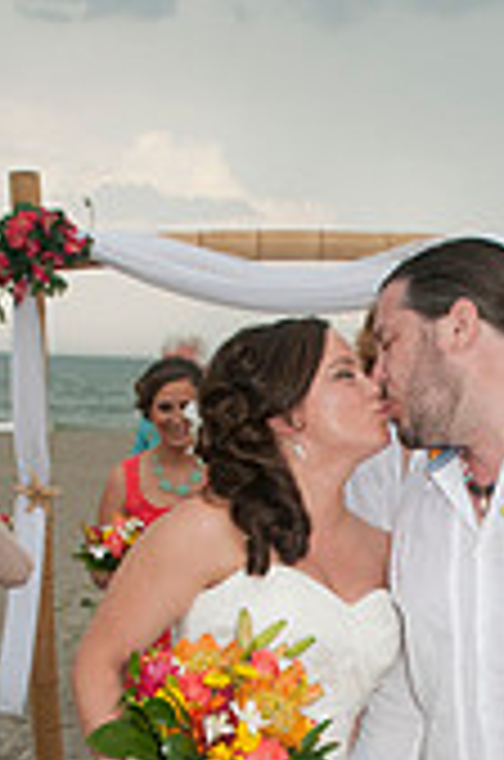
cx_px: 434
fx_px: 2024
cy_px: 818
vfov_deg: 20.4
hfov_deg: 14.1
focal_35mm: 96
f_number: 5.6
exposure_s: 1/160
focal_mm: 24
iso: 400
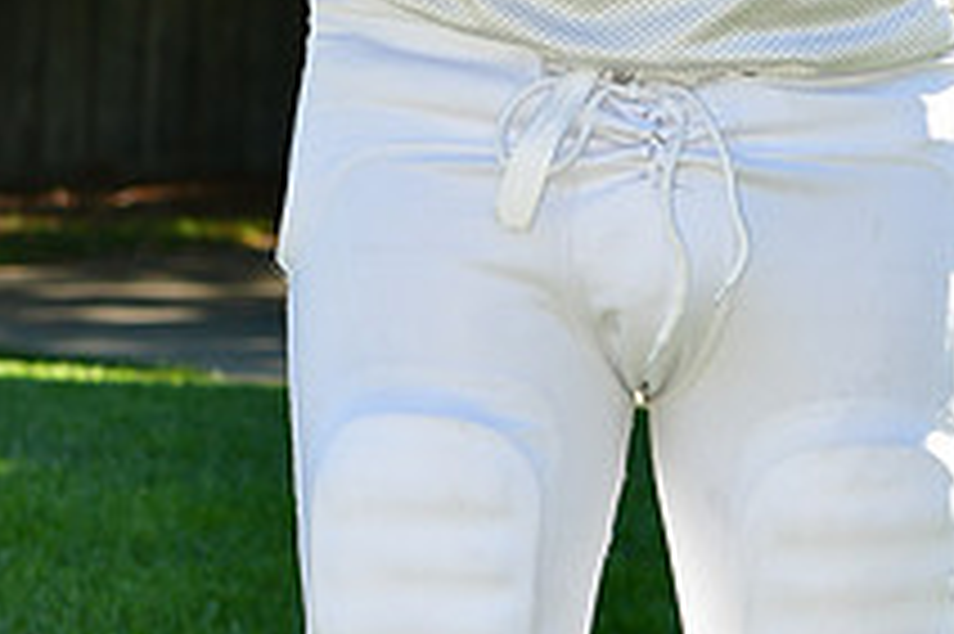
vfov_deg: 4.7
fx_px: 7626
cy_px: -576
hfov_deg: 7.2
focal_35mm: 288
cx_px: 718
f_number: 6.3
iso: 400
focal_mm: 70
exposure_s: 1/400
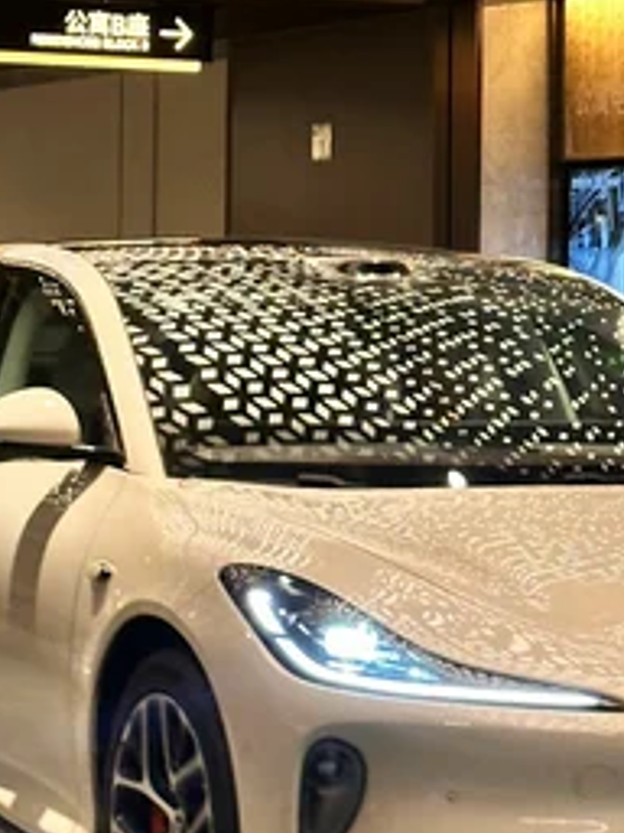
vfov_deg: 13.7
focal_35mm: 144
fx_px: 3461
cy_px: 517
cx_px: 474
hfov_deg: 10.3
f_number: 1.78
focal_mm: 6.86
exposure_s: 1/60
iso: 125
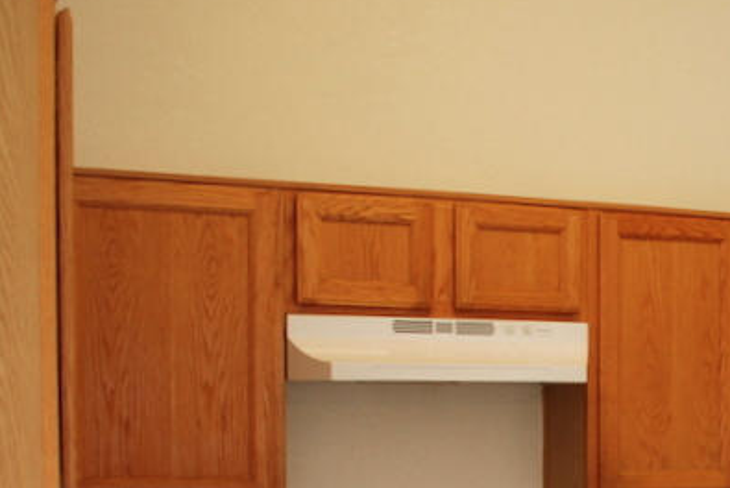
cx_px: 706
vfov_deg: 18.8
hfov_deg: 27.4
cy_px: 531
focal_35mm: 70
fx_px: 1420
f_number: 3.5
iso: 200
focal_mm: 18
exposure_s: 1/50
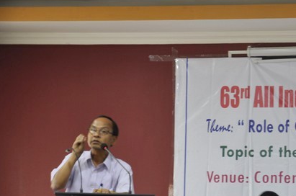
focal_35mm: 152
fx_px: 1247
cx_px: 287
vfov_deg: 8.9
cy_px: 189
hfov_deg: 13.4
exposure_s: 1/6
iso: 200
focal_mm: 52
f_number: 5
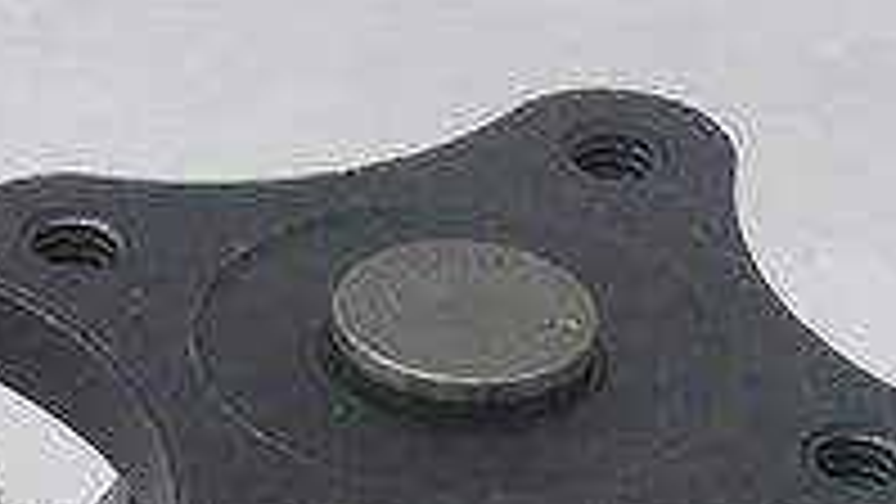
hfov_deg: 6.1
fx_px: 8340
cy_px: 1058
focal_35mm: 351
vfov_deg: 3.4
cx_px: 761
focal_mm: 14.1
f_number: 4.8
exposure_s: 1/6
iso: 100
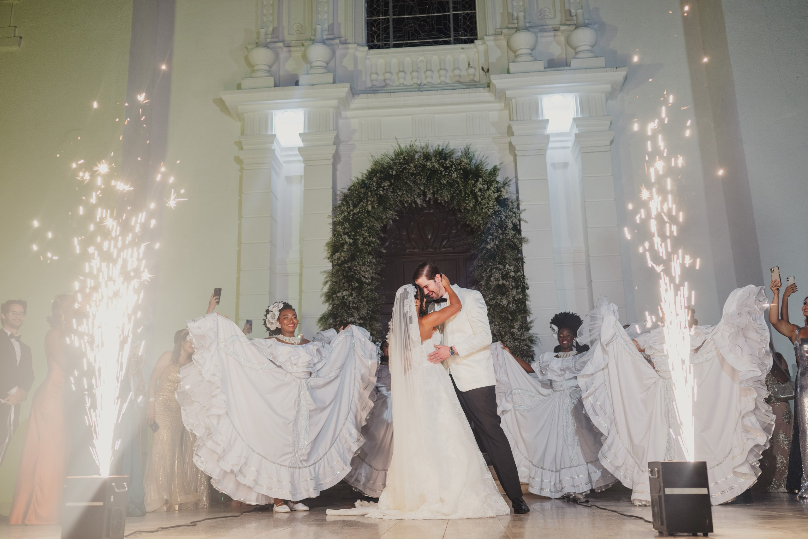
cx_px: 404
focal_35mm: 35
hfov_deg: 54.4
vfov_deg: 37.9
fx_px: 786
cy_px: 270
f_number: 2.2
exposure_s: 1/125
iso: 500
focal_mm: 35
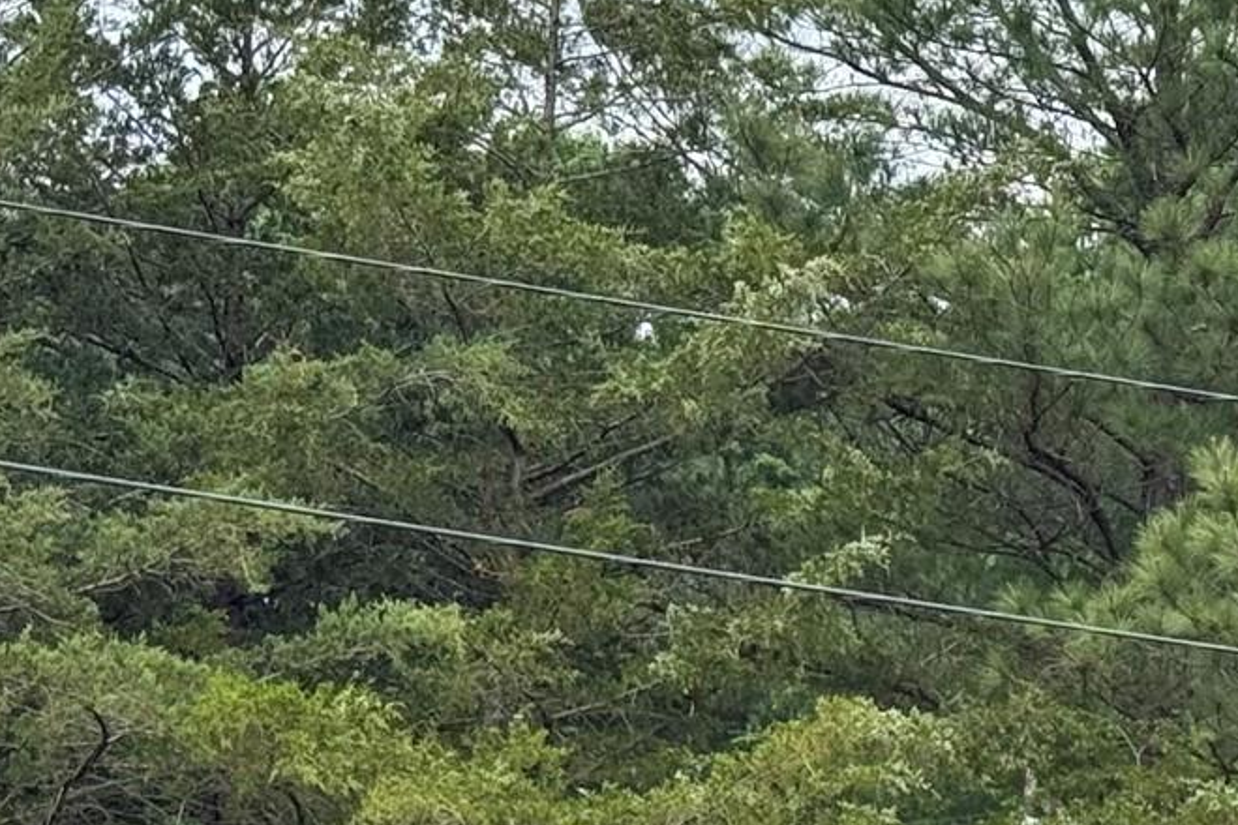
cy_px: 945
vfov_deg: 8.8
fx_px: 5330
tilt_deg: +1.2
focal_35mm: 155
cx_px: 1881
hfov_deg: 12.6
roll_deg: -2.0
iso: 100
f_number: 1.78
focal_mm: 6.76
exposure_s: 1/2415
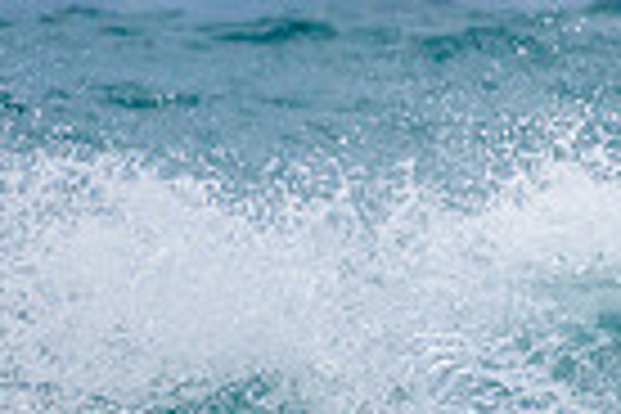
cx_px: 1002
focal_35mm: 2573
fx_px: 44381
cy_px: 279
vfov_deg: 0.5
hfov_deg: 0.8
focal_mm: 500
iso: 500
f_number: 5.6
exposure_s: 1/2000
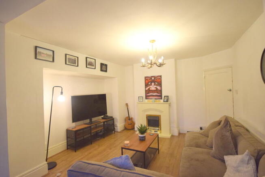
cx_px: 132
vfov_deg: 69.8
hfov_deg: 92.4
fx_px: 127
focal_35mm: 17
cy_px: 88
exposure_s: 1/60
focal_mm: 11.5
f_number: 4.2
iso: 1400
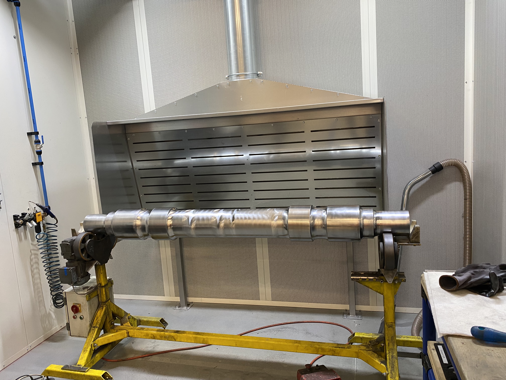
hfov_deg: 67.3
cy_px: 190
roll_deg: +4.3
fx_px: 380
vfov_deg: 53.1
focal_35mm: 26
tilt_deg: -7.4
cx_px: 253
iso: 100
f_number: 1.8
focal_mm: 4.25
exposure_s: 1/50
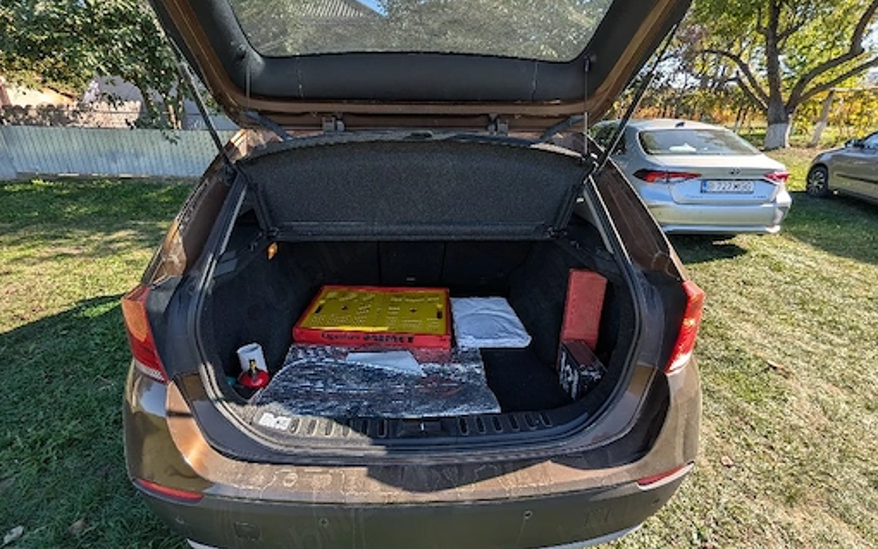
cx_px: 415
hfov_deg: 101.3
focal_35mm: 15
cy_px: 256
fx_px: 359
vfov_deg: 74.7
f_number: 1.7
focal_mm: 2.02
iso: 52
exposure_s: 1/1111
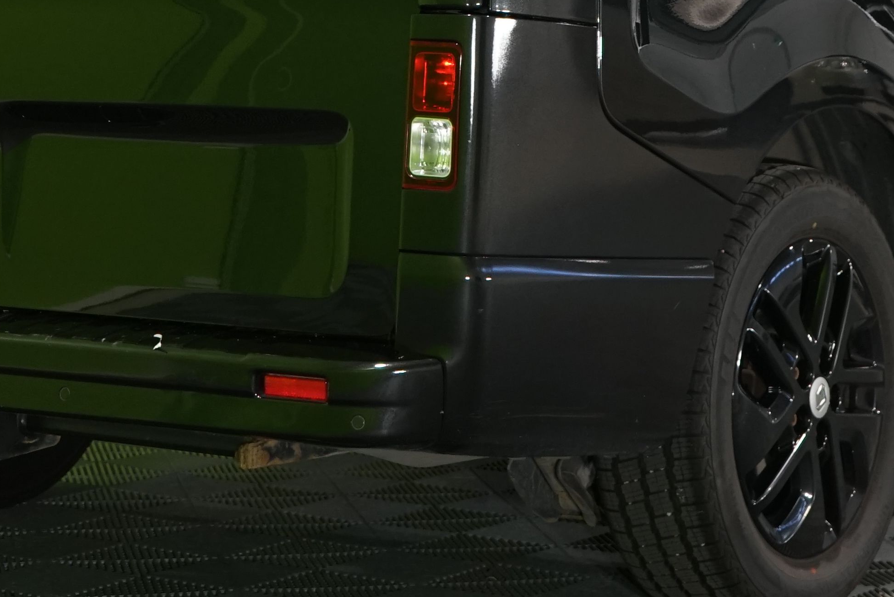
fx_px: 3129
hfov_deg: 16.2
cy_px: -166
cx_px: 525
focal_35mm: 126
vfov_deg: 10.7
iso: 800
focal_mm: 41
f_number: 5.6
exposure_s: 1/30
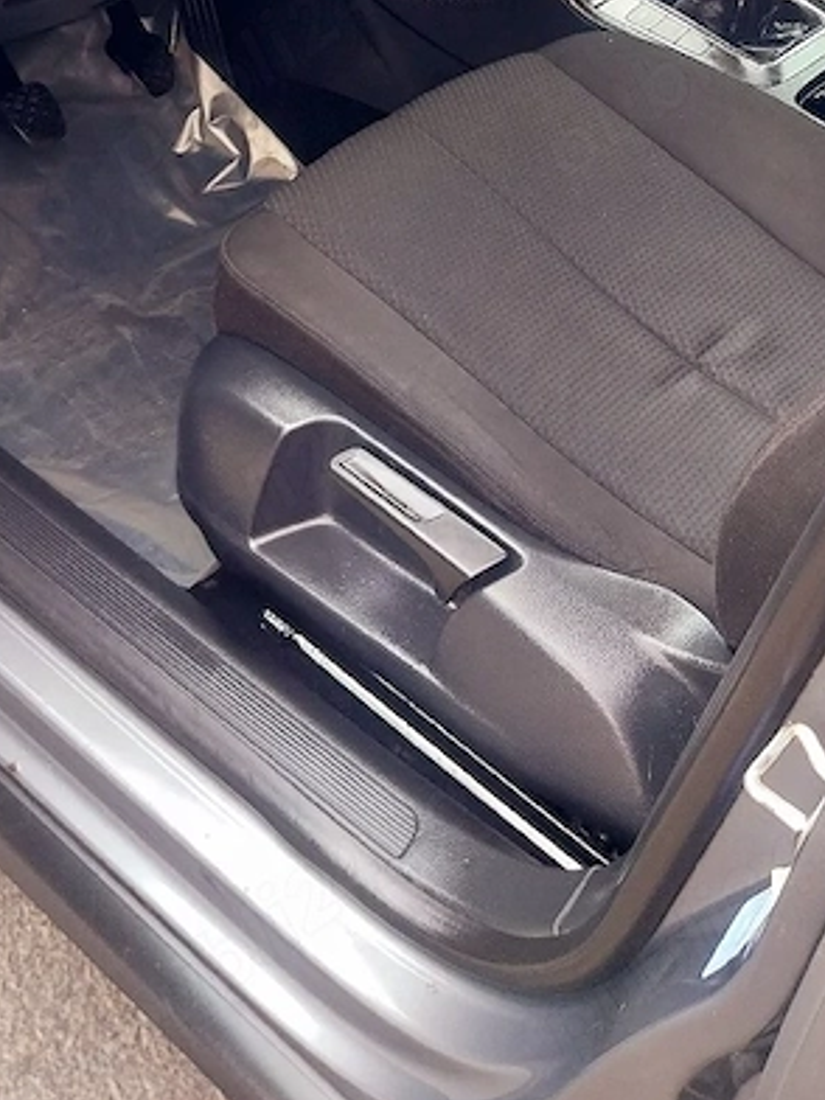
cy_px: 109
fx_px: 1684
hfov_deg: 27.5
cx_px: 401
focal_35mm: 53
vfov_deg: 34.2
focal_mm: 4
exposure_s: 1/50
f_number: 1.8
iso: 40
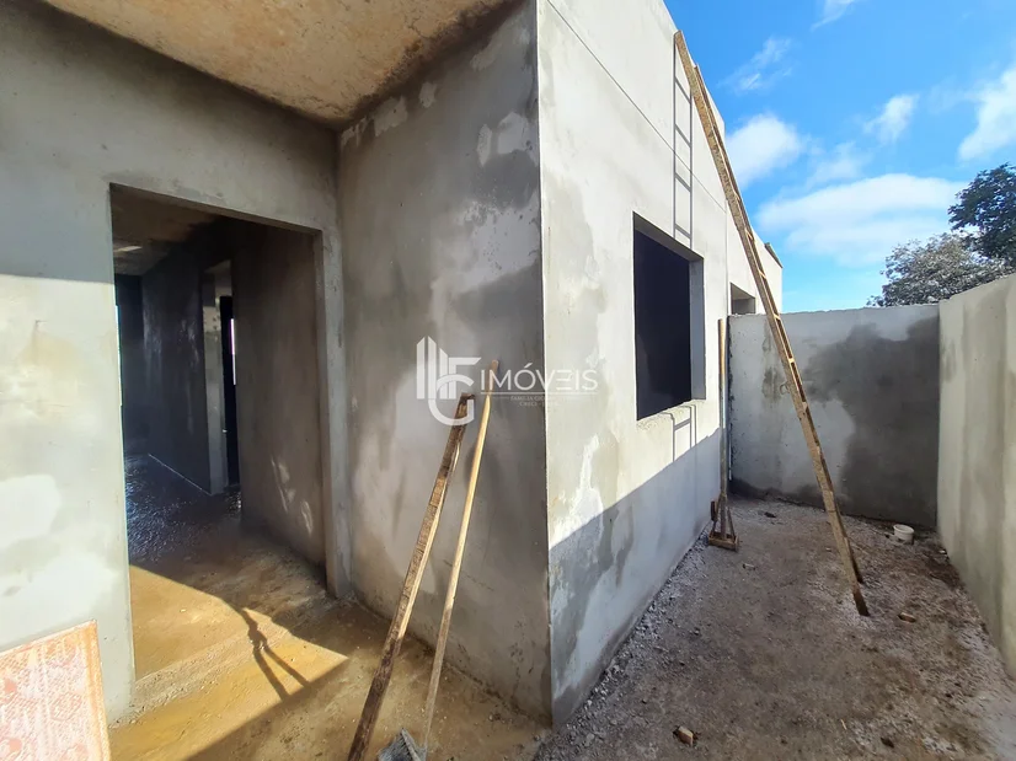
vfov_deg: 89.9
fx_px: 381
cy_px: 380
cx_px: 508
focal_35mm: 13
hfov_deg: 106.2
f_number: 2.2
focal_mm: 1.74
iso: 50
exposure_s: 1/724
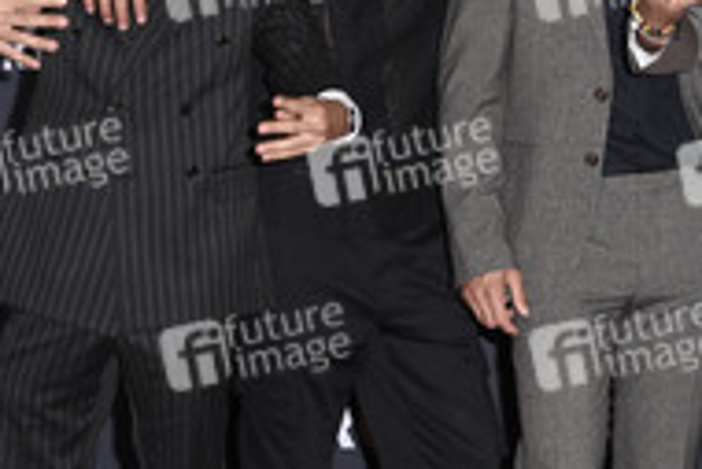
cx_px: 674
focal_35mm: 154
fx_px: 3005
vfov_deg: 8.9
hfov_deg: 13.2
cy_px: 70
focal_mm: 65
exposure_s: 1/250
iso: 1000
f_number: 5.6
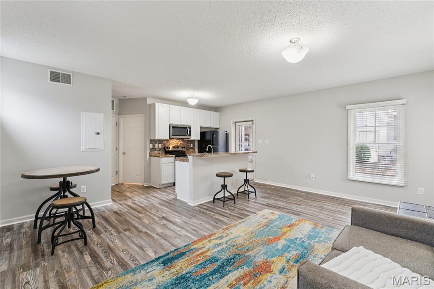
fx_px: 192
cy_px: 144
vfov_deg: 74.1
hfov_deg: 97.1
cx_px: 217
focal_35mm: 16
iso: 100
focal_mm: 15.9
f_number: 13
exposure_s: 2
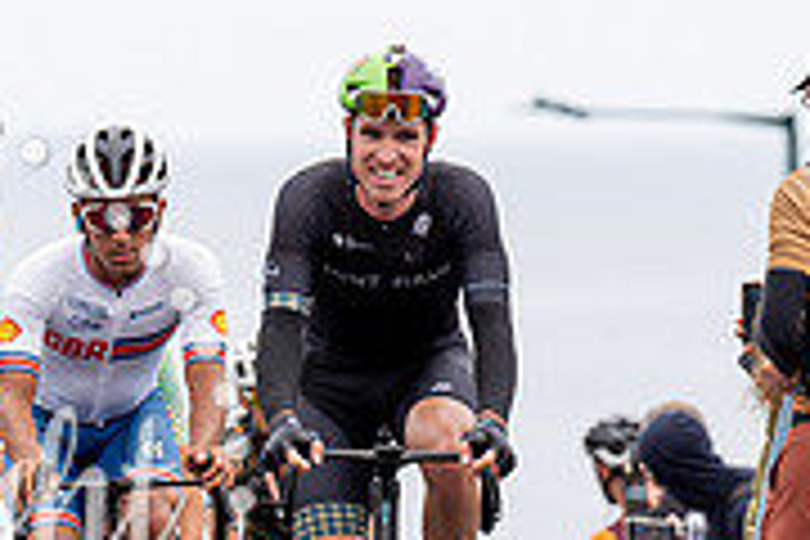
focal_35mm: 539
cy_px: 277
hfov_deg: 3.8
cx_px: 531
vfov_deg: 2.6
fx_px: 12127
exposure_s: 1/1000
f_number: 3.5
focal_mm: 167
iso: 320
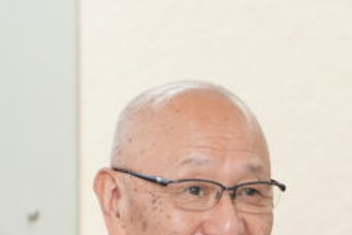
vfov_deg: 3.0
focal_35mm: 452
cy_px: 270
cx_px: 185
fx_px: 4422
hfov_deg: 4.6
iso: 1600
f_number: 4
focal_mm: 105
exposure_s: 1/125
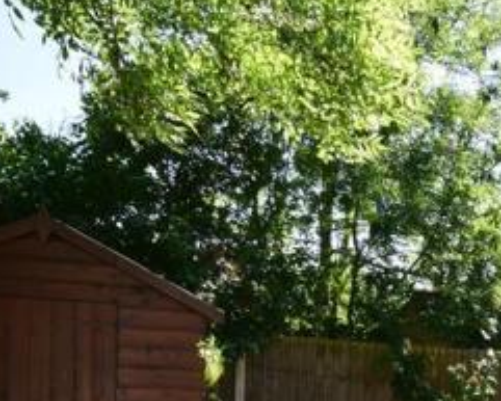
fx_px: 682
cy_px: 442
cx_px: 366
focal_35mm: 46
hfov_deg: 39.4
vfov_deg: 29.5
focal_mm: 12
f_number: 20
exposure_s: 1/30
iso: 160
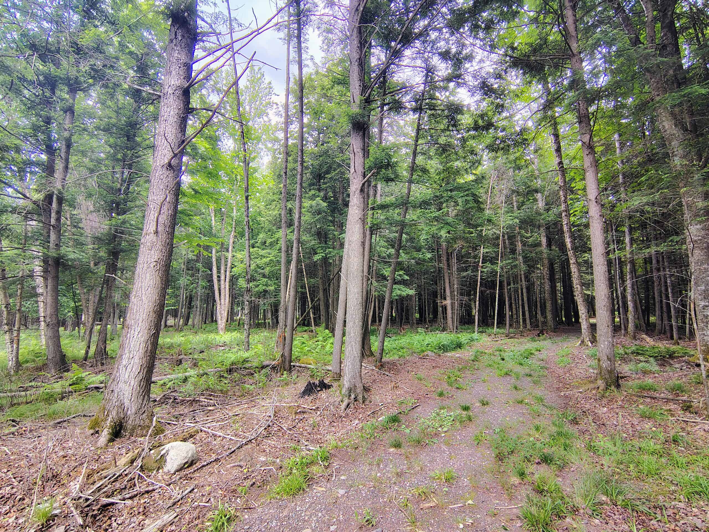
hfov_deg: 94.5
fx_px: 328
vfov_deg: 78.1
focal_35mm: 16
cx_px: 354
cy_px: 266
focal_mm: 2.13
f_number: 2.2
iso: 153
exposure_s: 1/60
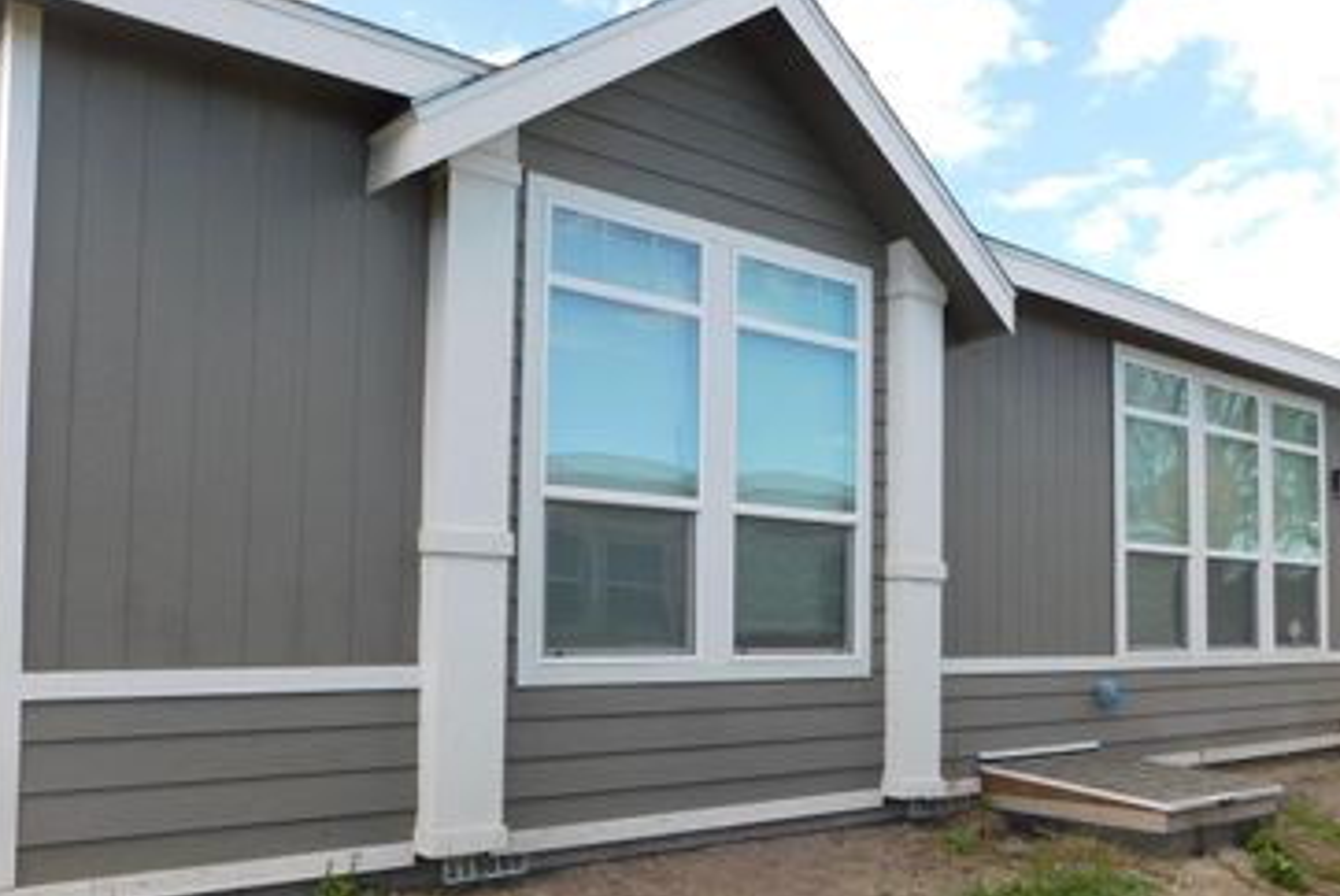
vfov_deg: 39.8
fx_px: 1229
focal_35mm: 33
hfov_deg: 57.1
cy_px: 557
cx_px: 733
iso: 125
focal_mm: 4
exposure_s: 1/500
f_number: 3
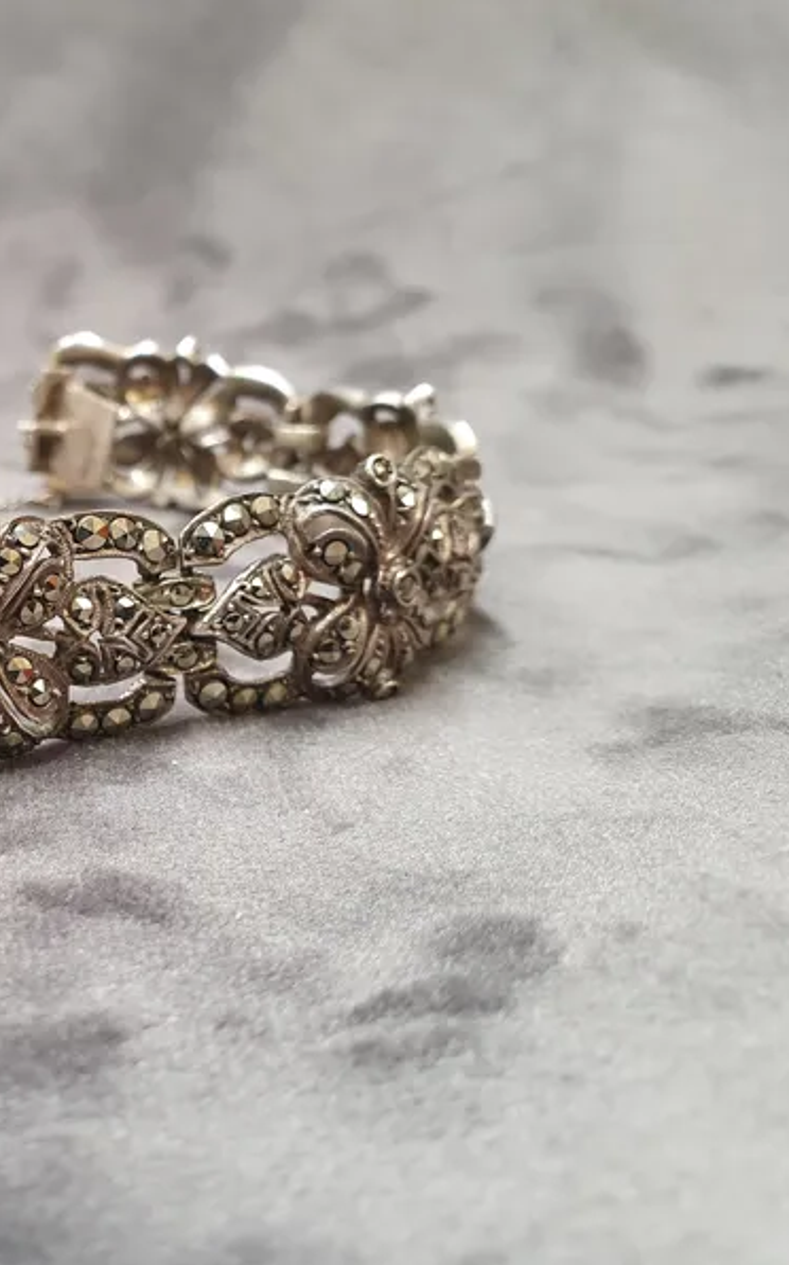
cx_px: -19
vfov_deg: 52.8
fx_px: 1274
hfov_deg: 31.5
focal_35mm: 37
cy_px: 632
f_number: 2.4
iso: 250
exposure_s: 1/100
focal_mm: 4.32
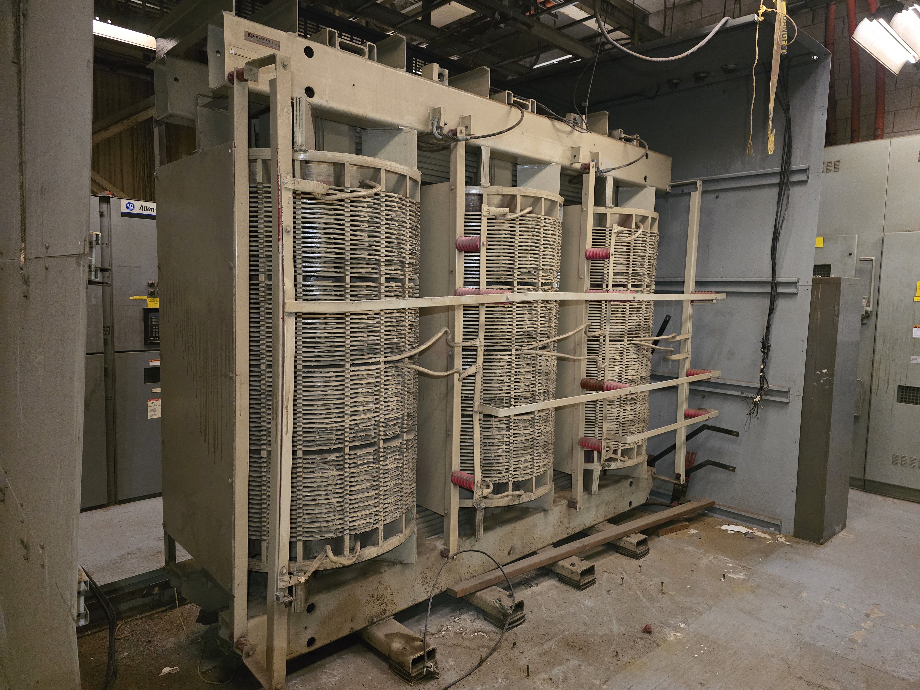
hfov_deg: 73.9
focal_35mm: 23
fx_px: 611
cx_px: 460
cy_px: 345
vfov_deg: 58.9
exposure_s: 1/60
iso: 1600
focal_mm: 6.3
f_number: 1.7
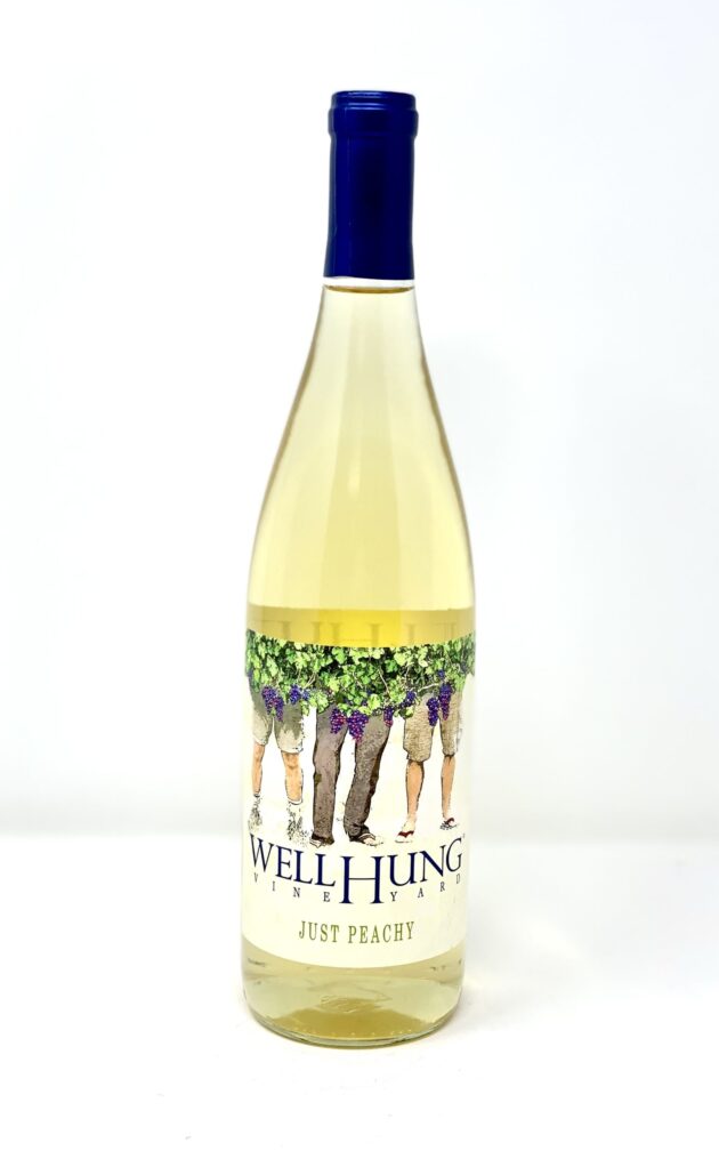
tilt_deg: -8.4
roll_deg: -1.0
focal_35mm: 56
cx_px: 374
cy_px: 574
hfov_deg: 23.1
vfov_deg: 36.3
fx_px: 1756
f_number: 2
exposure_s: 1/120
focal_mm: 6
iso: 25
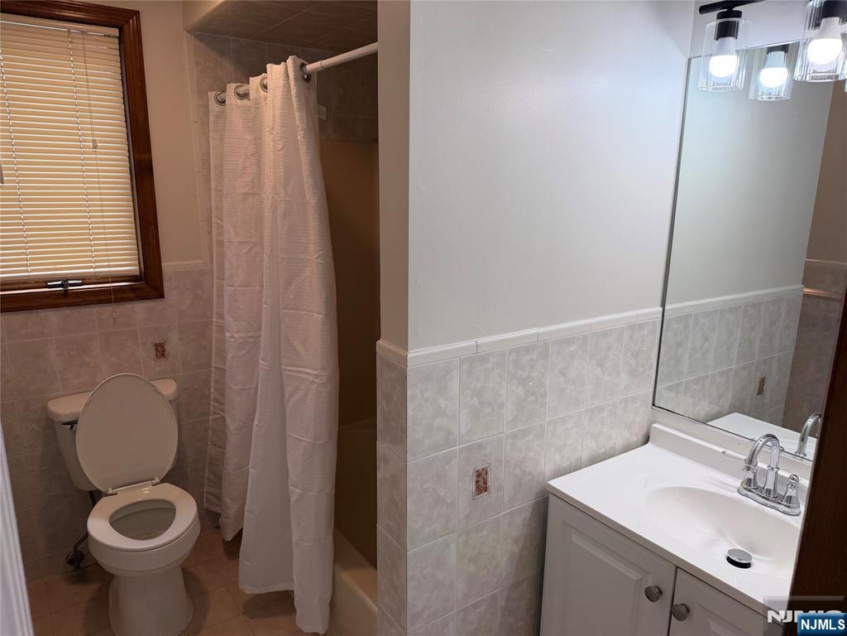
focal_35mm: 24
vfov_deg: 56.8
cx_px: 424
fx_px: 587
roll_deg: -0.5
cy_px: 318
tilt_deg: -13.4
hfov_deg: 71.6
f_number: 1.78
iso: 64
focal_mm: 6.76
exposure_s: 1/245
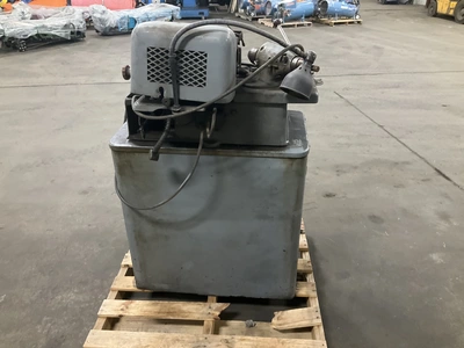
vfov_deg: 48.2
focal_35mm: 29
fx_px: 389
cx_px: 232
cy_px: 174
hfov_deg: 61.7
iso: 320
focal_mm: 3
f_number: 1.8
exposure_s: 1/40
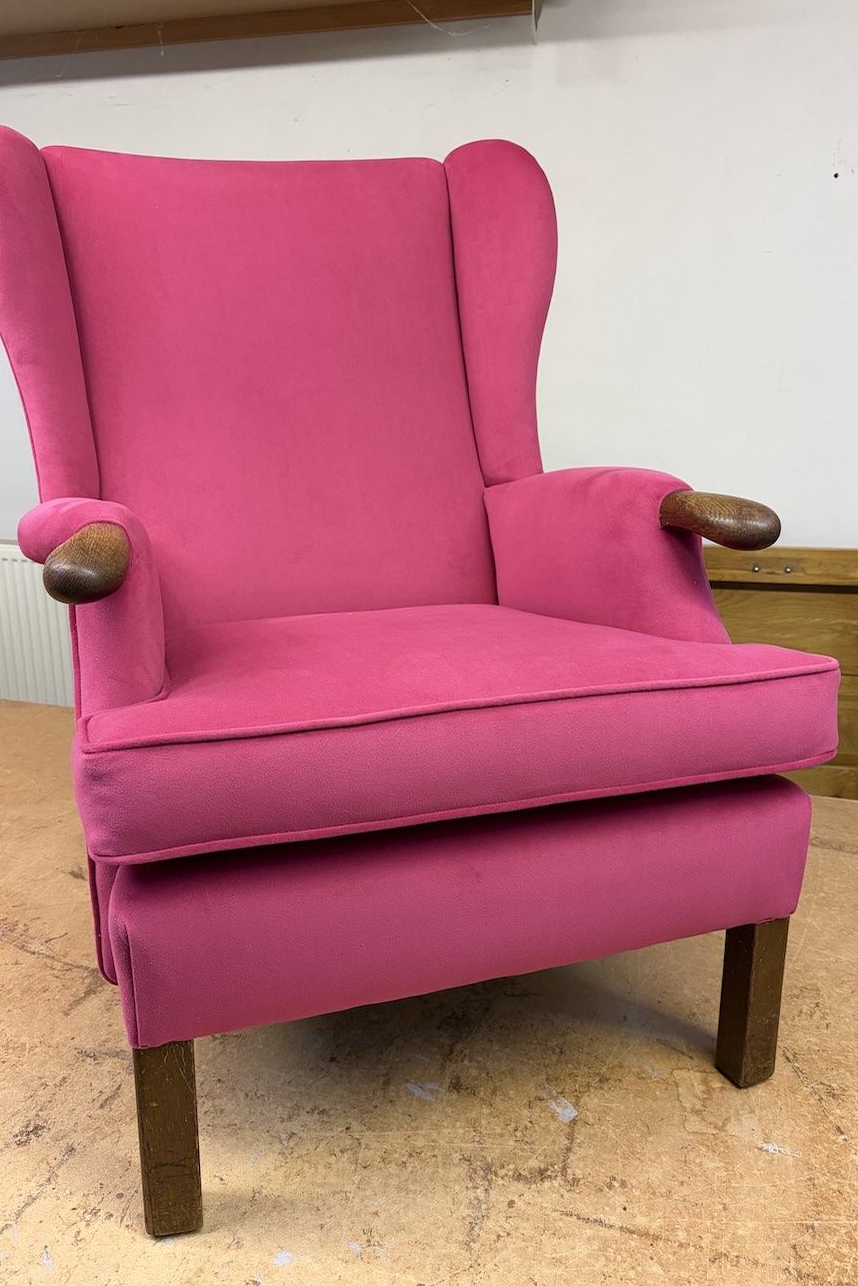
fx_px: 1001
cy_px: 655
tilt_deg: -17.9
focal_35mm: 28
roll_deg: -0.6
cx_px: 378
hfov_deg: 46.3
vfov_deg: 65.5
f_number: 1.6
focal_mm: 5.96
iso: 160
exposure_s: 1/50
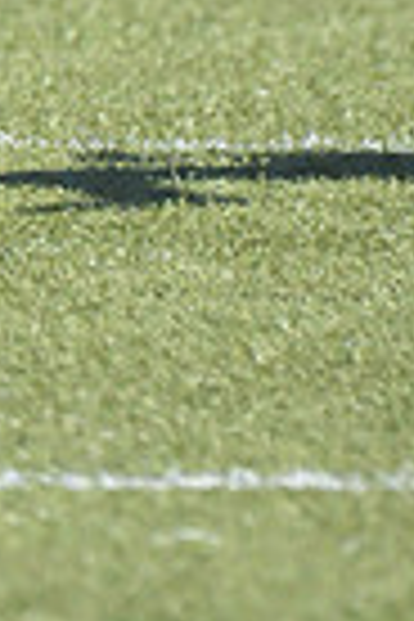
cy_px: -580
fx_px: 35791
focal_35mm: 2075
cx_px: 146
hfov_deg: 0.7
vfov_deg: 1.0
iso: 1600
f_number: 4
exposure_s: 1/8000
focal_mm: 330
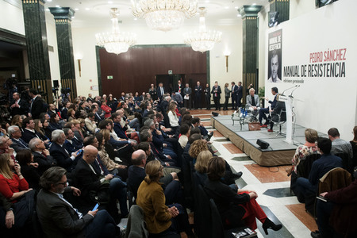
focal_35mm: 26
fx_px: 253
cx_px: 178
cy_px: 119
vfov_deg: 50.4
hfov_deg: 70.4
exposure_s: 1/160
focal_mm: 17
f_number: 2.8
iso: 1000
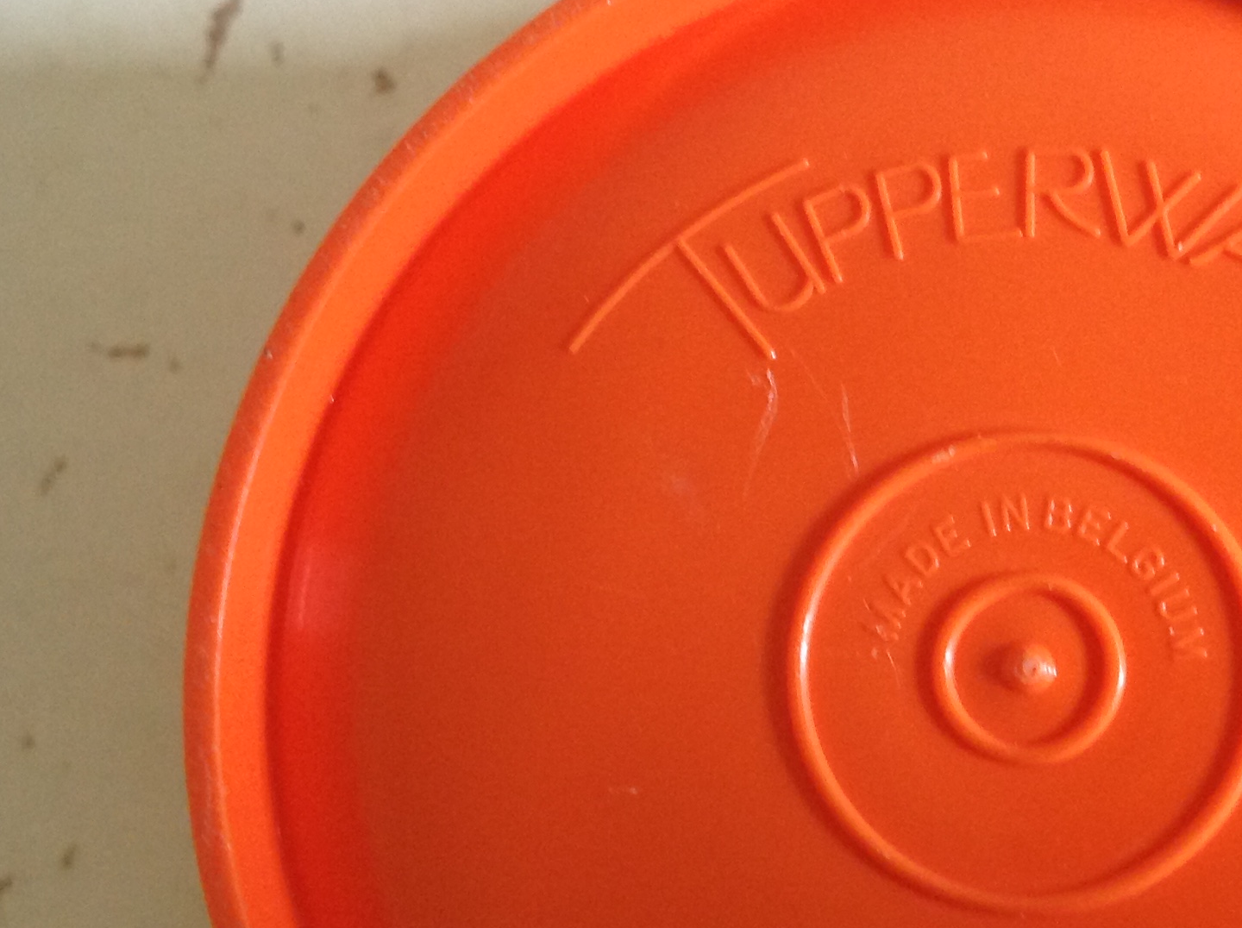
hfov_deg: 30.1
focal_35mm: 63
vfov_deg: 23.2
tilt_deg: -82.7
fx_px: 2257
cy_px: 469
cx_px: 987
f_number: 2.4
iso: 125
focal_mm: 4.28
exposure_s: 1/15
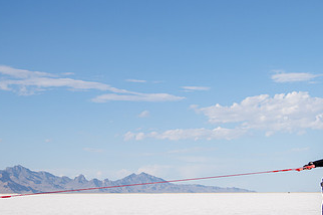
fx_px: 699
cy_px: 132
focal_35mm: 78
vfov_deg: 17.4
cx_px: 214
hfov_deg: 25.9
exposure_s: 1/5000
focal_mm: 38
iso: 200
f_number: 4
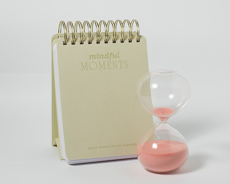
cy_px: 97
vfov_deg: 20.8
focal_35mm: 74
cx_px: 112
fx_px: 501
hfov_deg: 25.9
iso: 200
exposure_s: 1/200
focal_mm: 50
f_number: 9
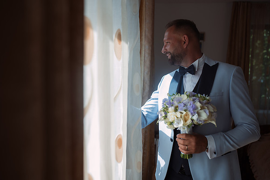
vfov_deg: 37.9
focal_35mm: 35
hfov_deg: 54.4
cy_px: 90
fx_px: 263
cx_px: 135
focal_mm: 35
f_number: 2.8
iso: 100
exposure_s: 1/250
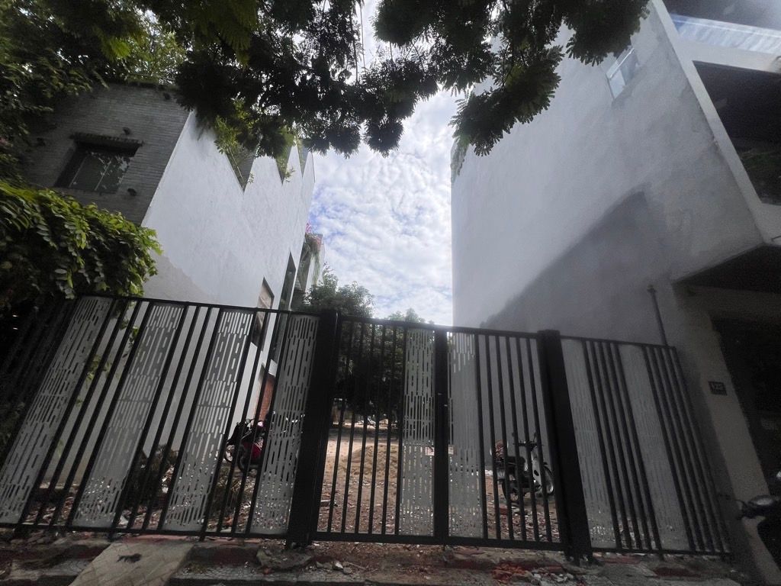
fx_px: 293
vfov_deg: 89.9
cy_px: 293
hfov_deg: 106.2
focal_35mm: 13
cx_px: 390
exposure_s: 1/3311
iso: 32
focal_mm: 1.57
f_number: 1.8
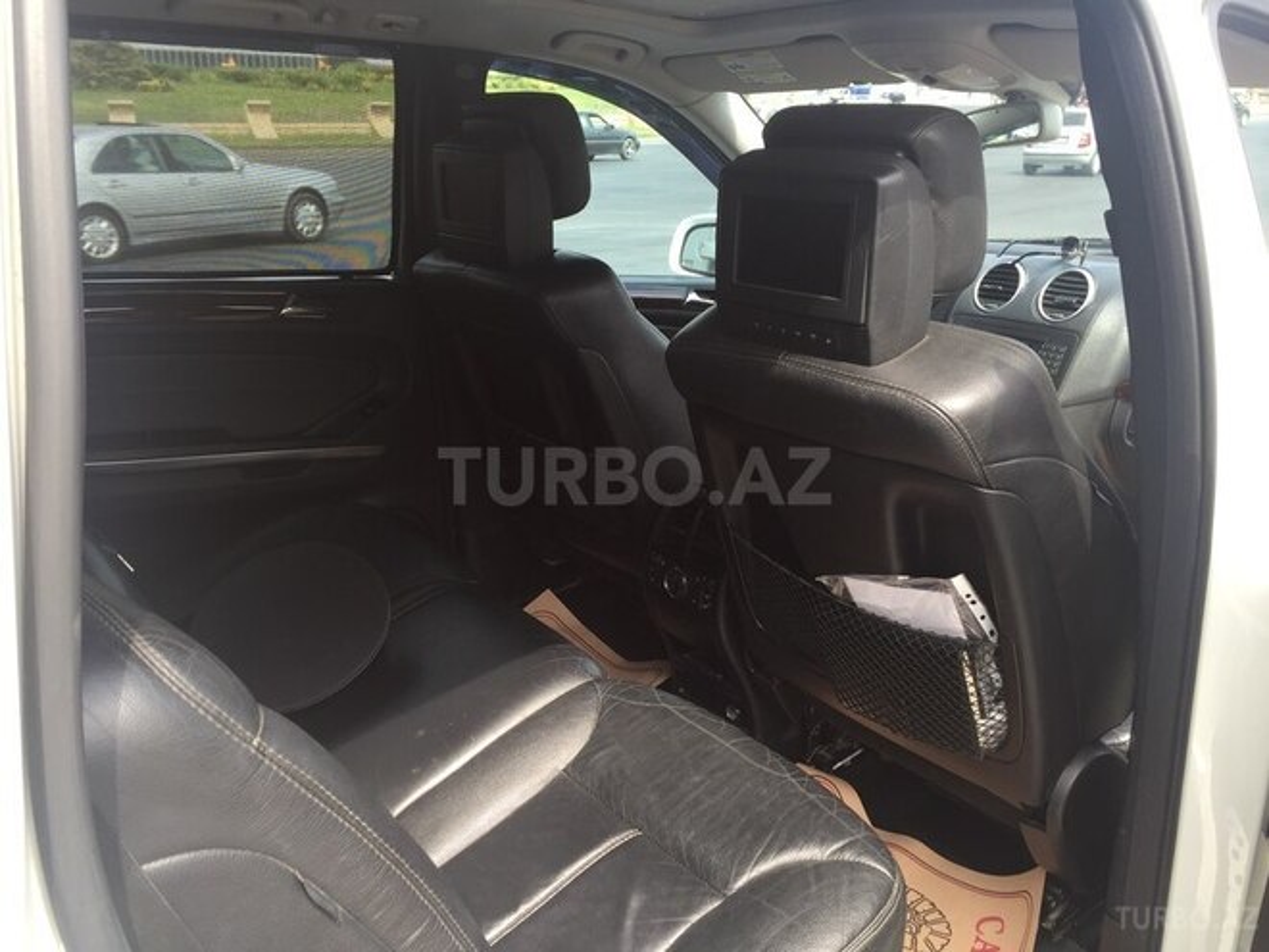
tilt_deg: -18.6
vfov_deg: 48.2
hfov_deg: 61.7
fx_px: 1063
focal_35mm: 29
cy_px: 476
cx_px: 634
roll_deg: -3.2
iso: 32
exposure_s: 1/243
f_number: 2.2
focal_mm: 4.15
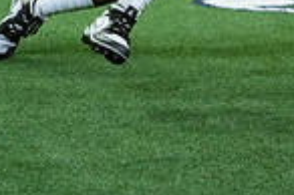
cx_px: 560
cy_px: -150
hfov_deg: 7.2
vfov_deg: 4.9
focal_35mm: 278
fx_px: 2268
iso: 4000
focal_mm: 70
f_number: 2.8
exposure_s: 1/1250
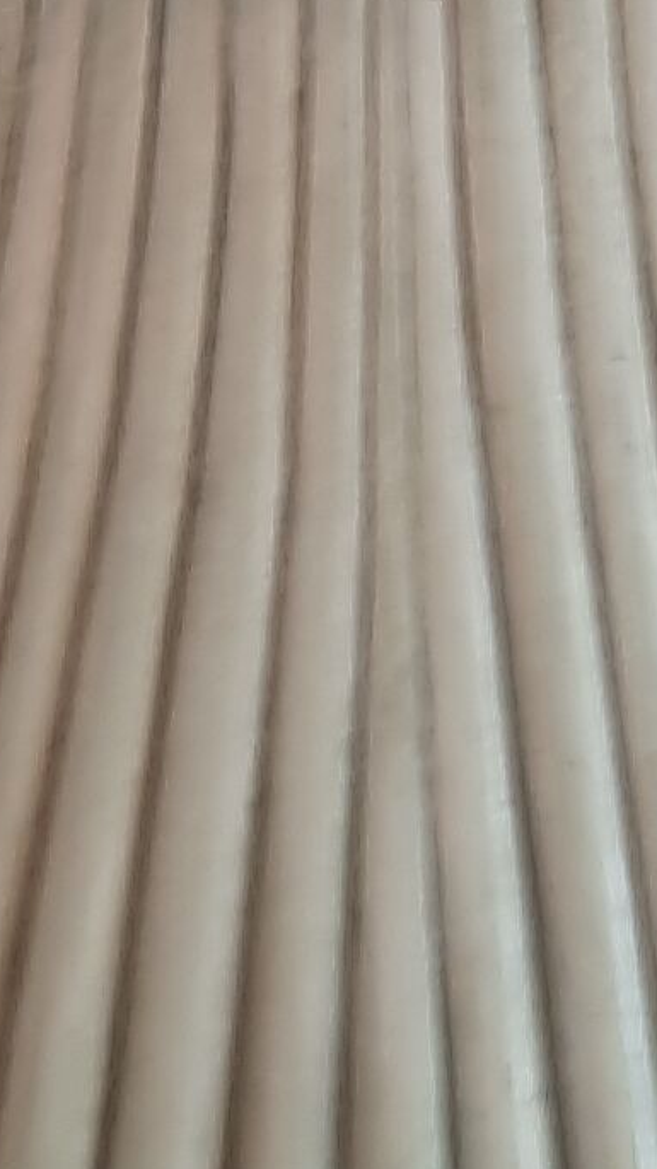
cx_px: 432
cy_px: 15
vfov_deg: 13.4
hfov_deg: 7.6
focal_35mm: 159
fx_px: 4927
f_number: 2
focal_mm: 4.6
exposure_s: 1/50
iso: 50
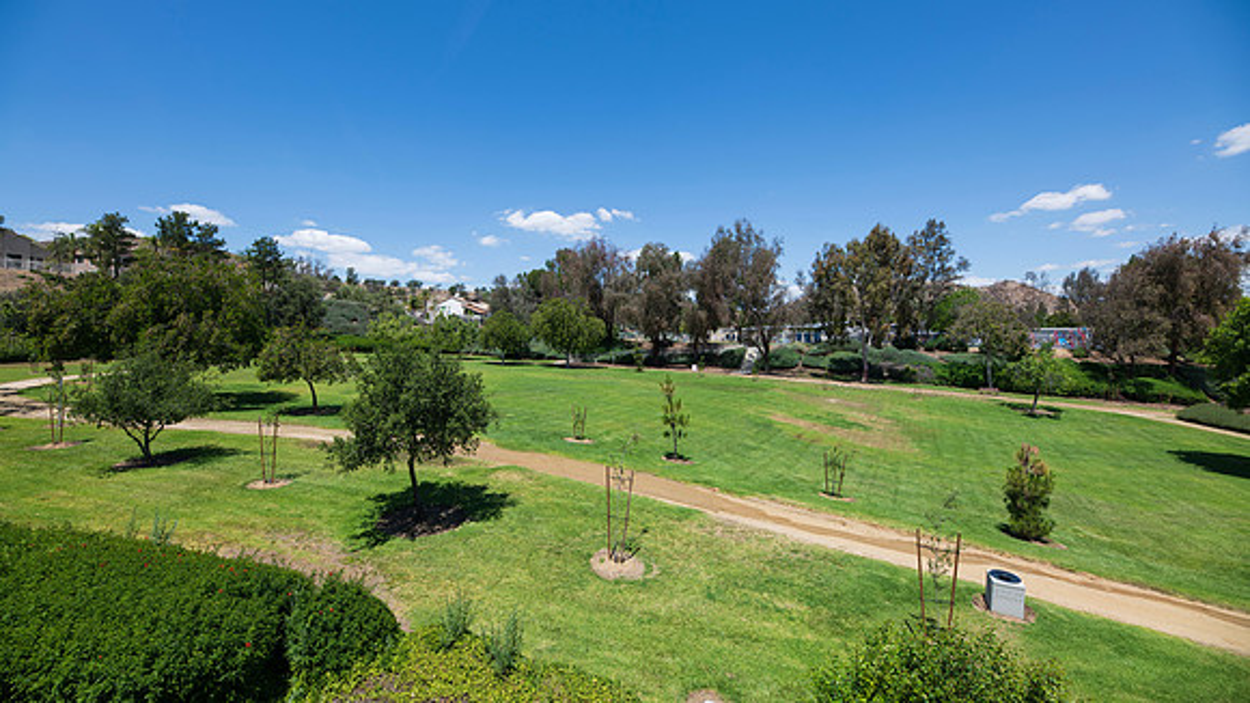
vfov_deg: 71.6
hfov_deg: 104.3
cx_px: 625
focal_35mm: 15
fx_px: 486
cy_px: 328
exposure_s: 1/500
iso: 100
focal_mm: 14
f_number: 5.6
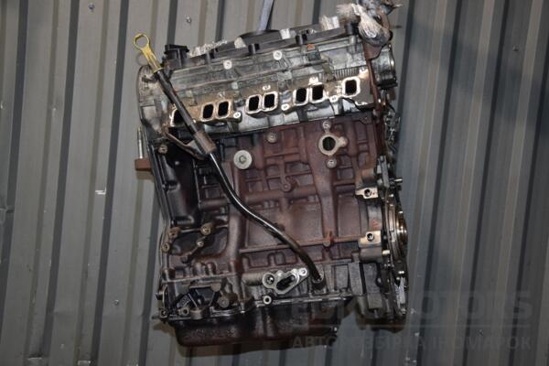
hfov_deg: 41.1
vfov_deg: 28.1
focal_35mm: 48
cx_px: 274
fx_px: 732
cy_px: 183
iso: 800
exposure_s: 1/60
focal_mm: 32
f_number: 5
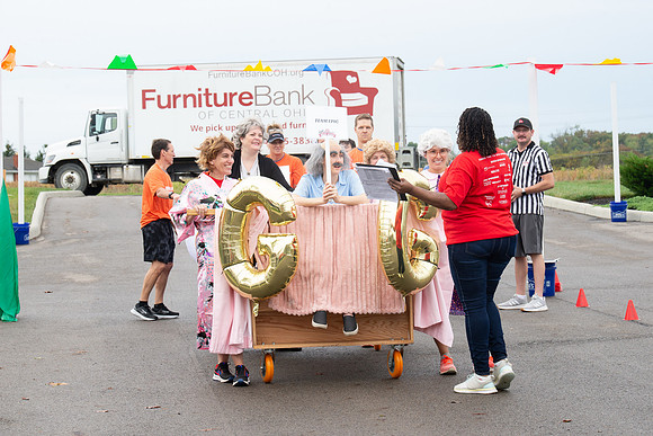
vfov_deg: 12.5
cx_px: 326
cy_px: 218
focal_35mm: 110
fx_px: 1996
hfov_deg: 18.6
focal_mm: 110
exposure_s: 1/160
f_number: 10
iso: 640
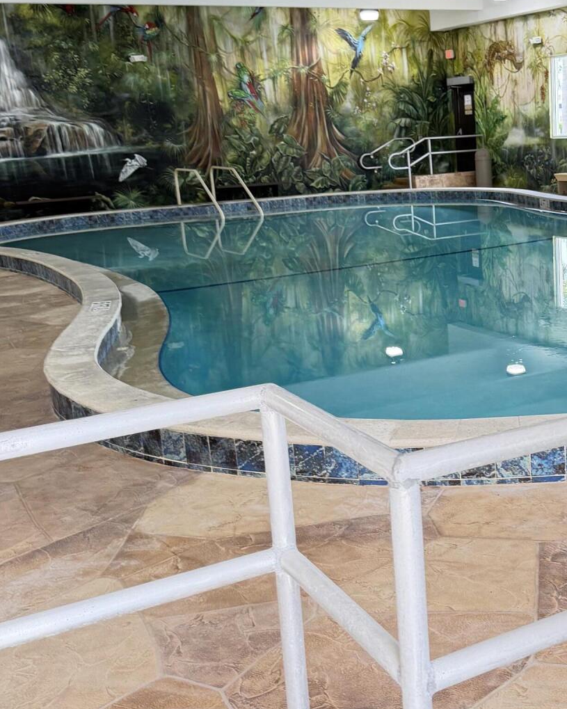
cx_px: 465
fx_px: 965
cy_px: 352
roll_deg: +3.3
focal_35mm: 46
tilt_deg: -15.7
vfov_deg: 40.3
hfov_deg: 31.8
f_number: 1.78
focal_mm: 6.76
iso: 250
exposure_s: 1/60
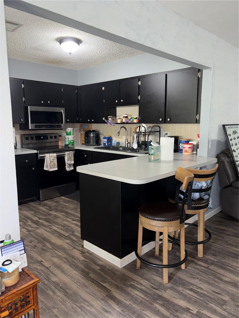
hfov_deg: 53.1
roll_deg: +0.4
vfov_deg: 67.3
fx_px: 239
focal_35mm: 26
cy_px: 159
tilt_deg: -8.4
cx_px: 120
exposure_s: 1/13
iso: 50
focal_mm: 5.96
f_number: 1.6
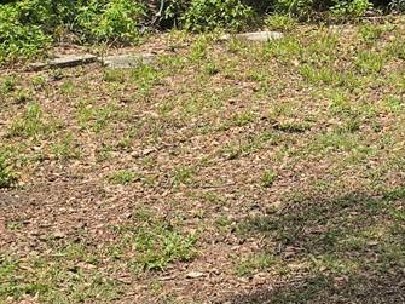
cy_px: -65
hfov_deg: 17.8
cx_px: 299
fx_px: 1287
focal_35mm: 110
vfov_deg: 13.1
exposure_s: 1/655
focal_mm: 6.3
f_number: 1.7
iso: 12
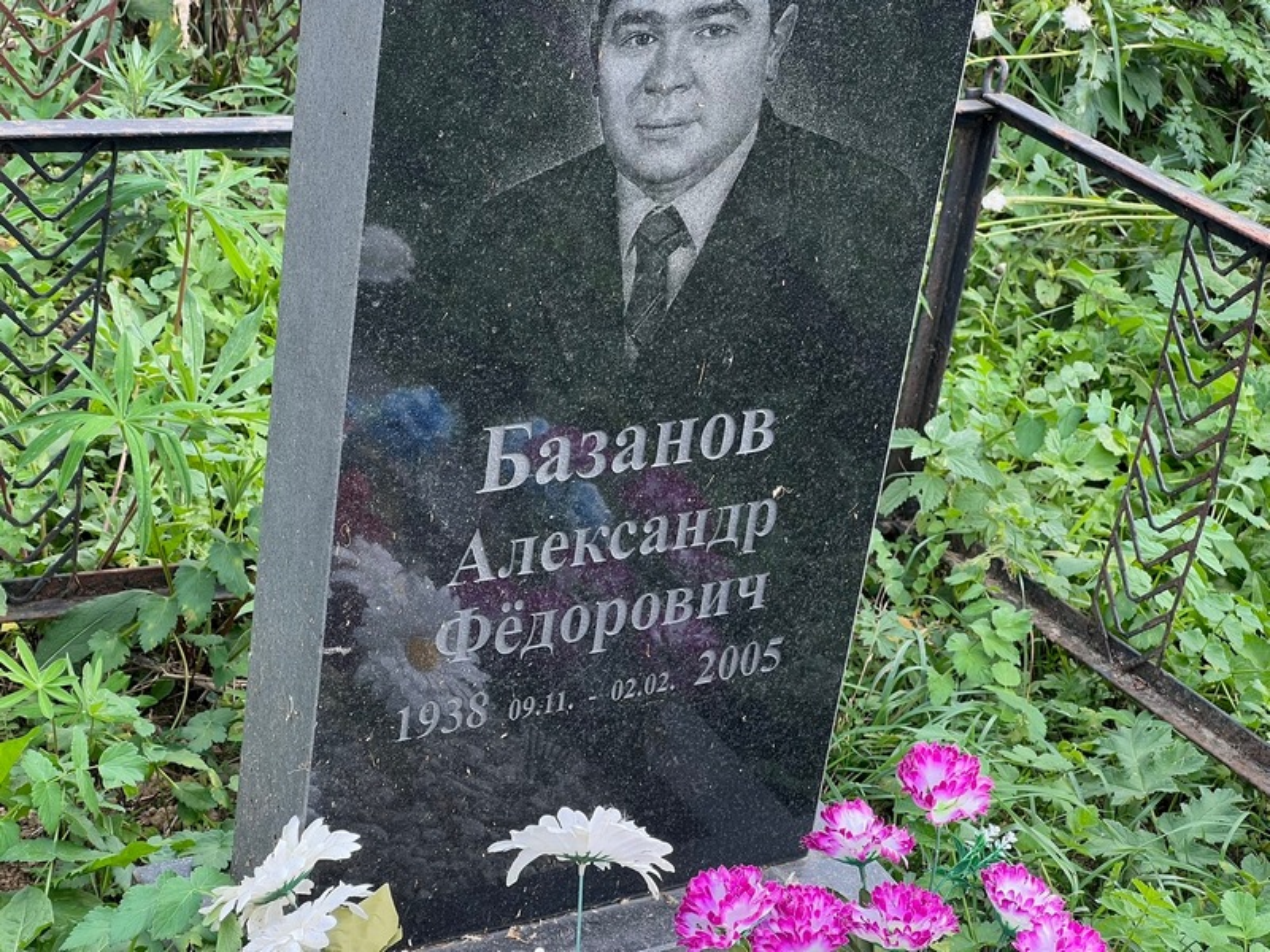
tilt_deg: -26.2
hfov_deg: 25.3
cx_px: 635
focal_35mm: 77
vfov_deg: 19.1
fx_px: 2825
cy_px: 476
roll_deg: -11.7
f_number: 2.8
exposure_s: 1/99
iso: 40
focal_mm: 9
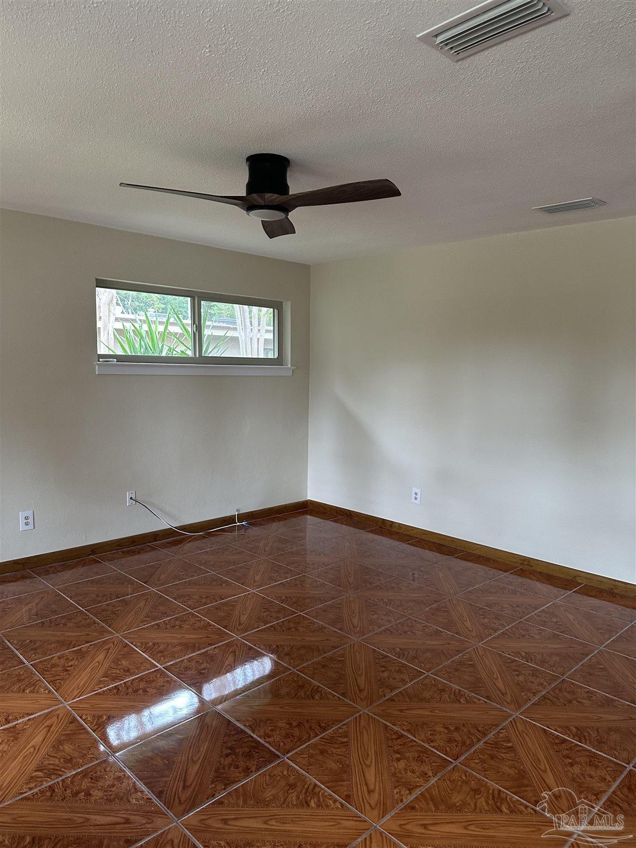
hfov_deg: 56.8
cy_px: 424
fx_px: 588
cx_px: 318
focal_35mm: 24
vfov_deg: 71.6
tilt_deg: -8.8
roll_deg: -2.4
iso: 250
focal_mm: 6.86
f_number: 1.78
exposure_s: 1/67
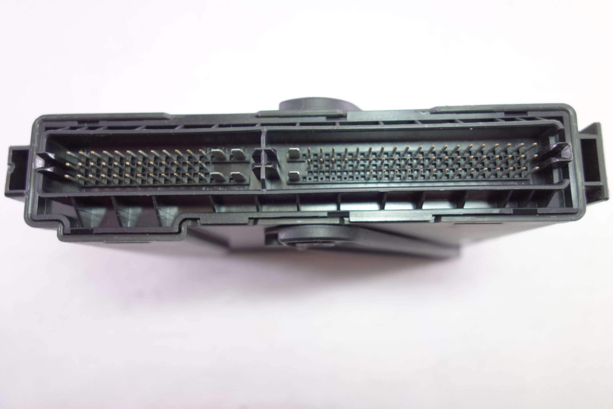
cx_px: 306
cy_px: 204
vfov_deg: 46.4
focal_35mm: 28
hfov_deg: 65.5
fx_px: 477
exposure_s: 1/40
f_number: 2.2
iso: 160
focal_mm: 10.4
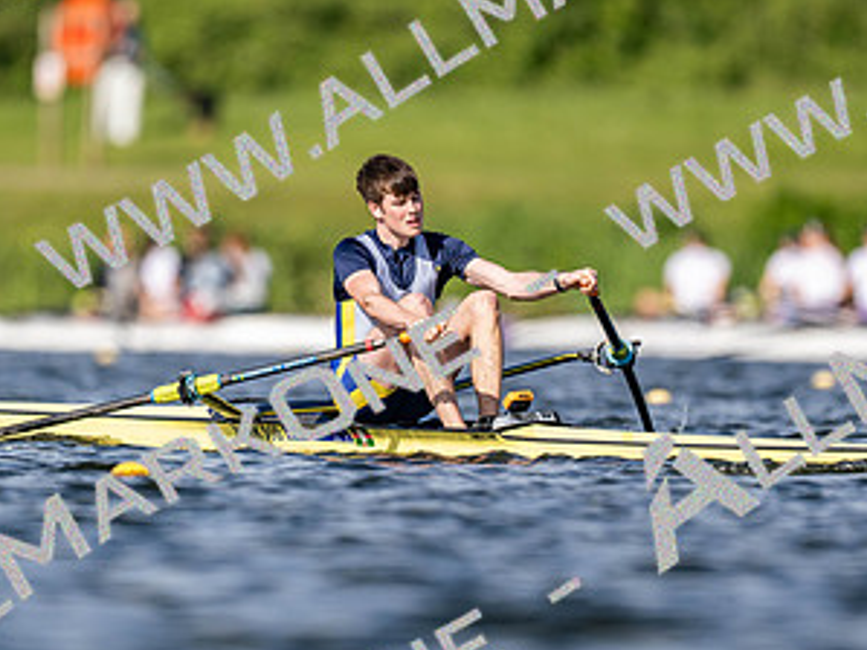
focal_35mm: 1120
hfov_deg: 1.8
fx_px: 28041
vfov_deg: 1.3
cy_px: 297
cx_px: 394
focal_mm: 600
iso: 220
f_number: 4
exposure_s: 1/2500
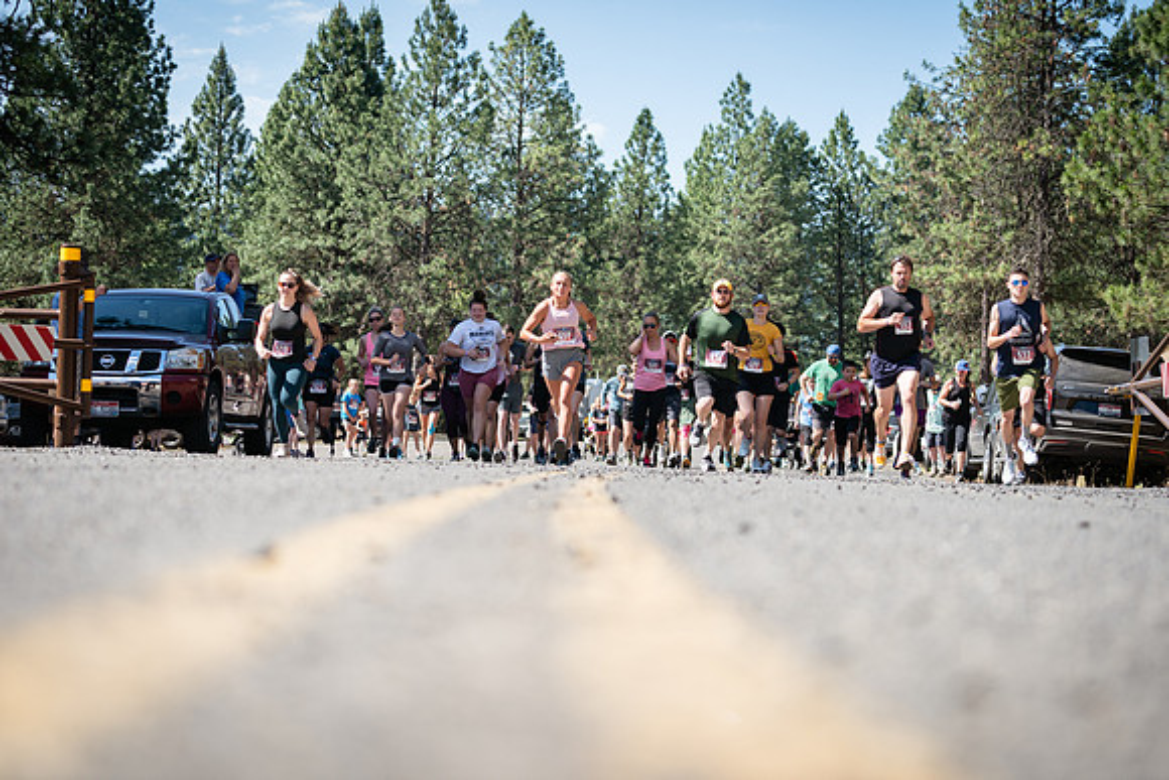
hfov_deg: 27.3
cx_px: 584
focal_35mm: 74
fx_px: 2403
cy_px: 390
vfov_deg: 18.4
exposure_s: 1/500
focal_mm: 74
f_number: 4
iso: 125
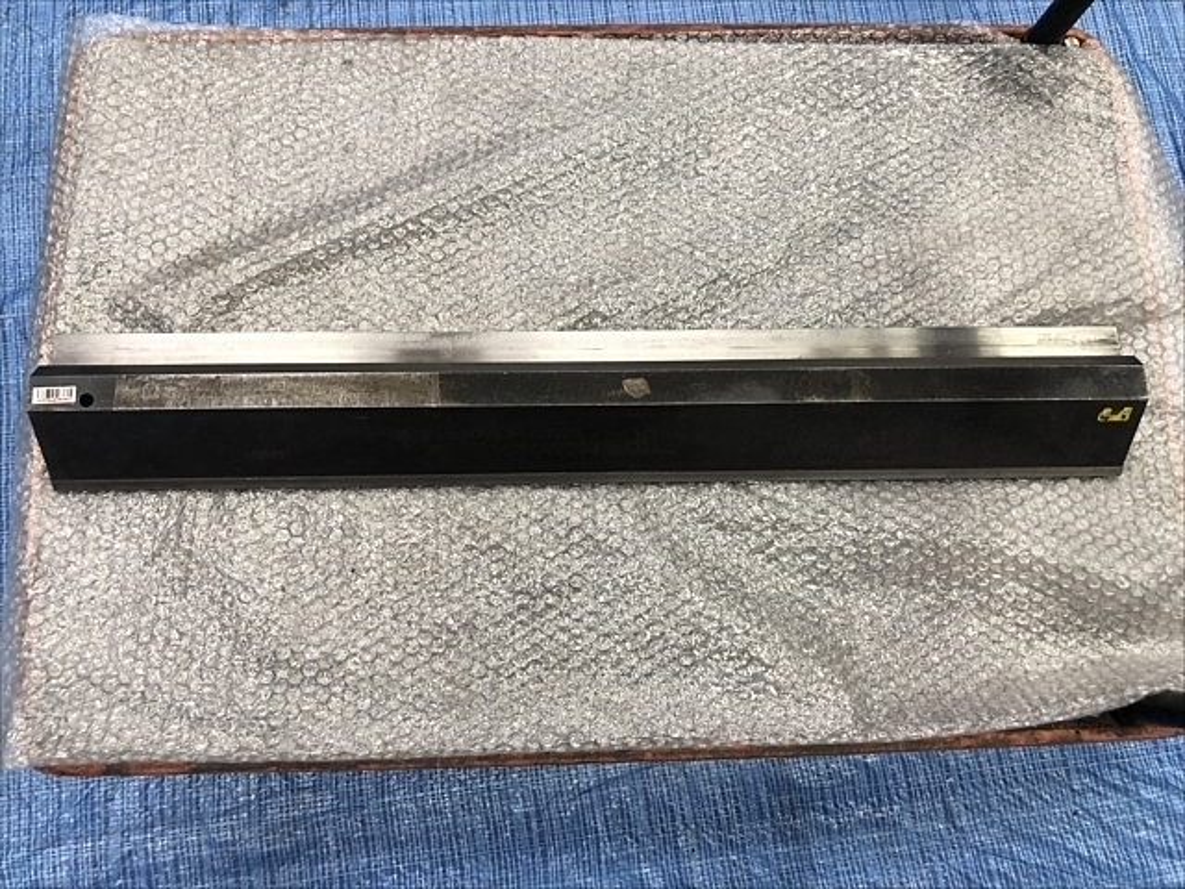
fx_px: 959
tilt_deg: -79.9
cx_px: 592
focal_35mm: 28
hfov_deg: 63.4
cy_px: 444
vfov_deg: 49.7
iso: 40
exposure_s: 1/24
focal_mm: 3.99
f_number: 1.8
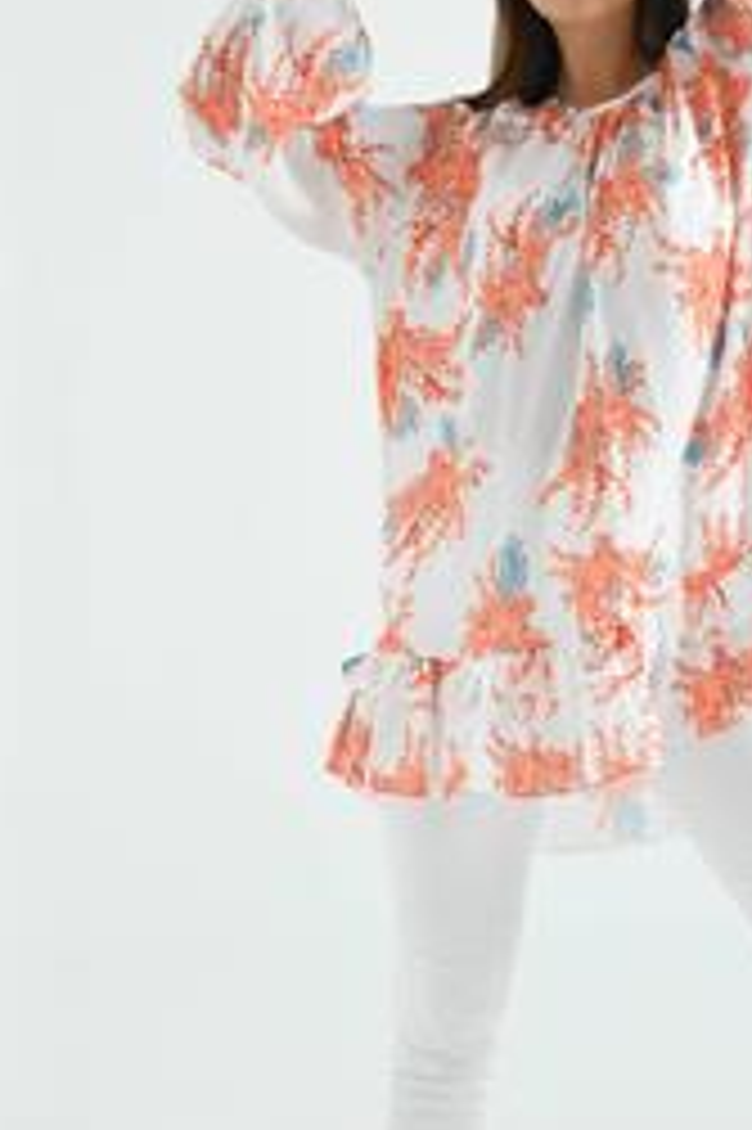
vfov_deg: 23.7
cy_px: 617
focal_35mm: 86
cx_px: 585
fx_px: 2698
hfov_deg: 15.8
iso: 100
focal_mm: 48
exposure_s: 1/125
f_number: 6.3
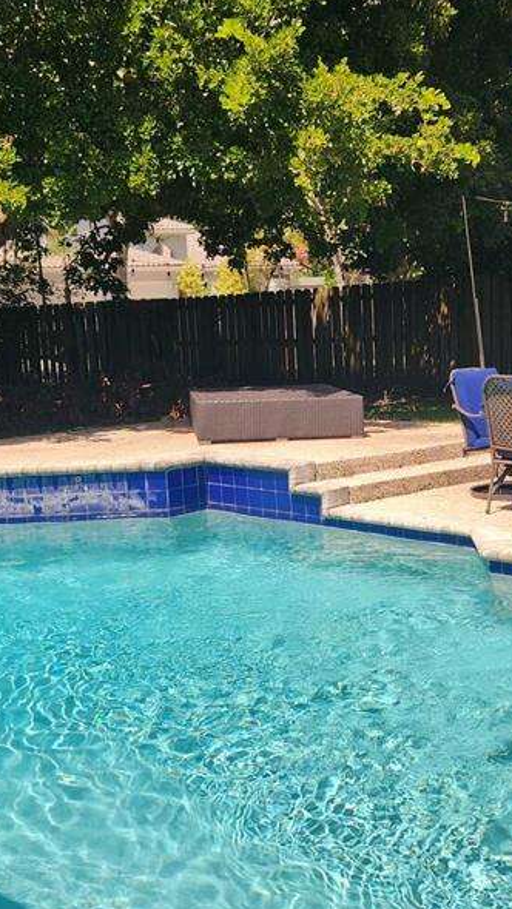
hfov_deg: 23.4
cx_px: 339
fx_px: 1231
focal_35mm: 51
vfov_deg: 40.4
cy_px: 547
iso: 20
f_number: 1.8
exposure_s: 1/1395
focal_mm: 5.4
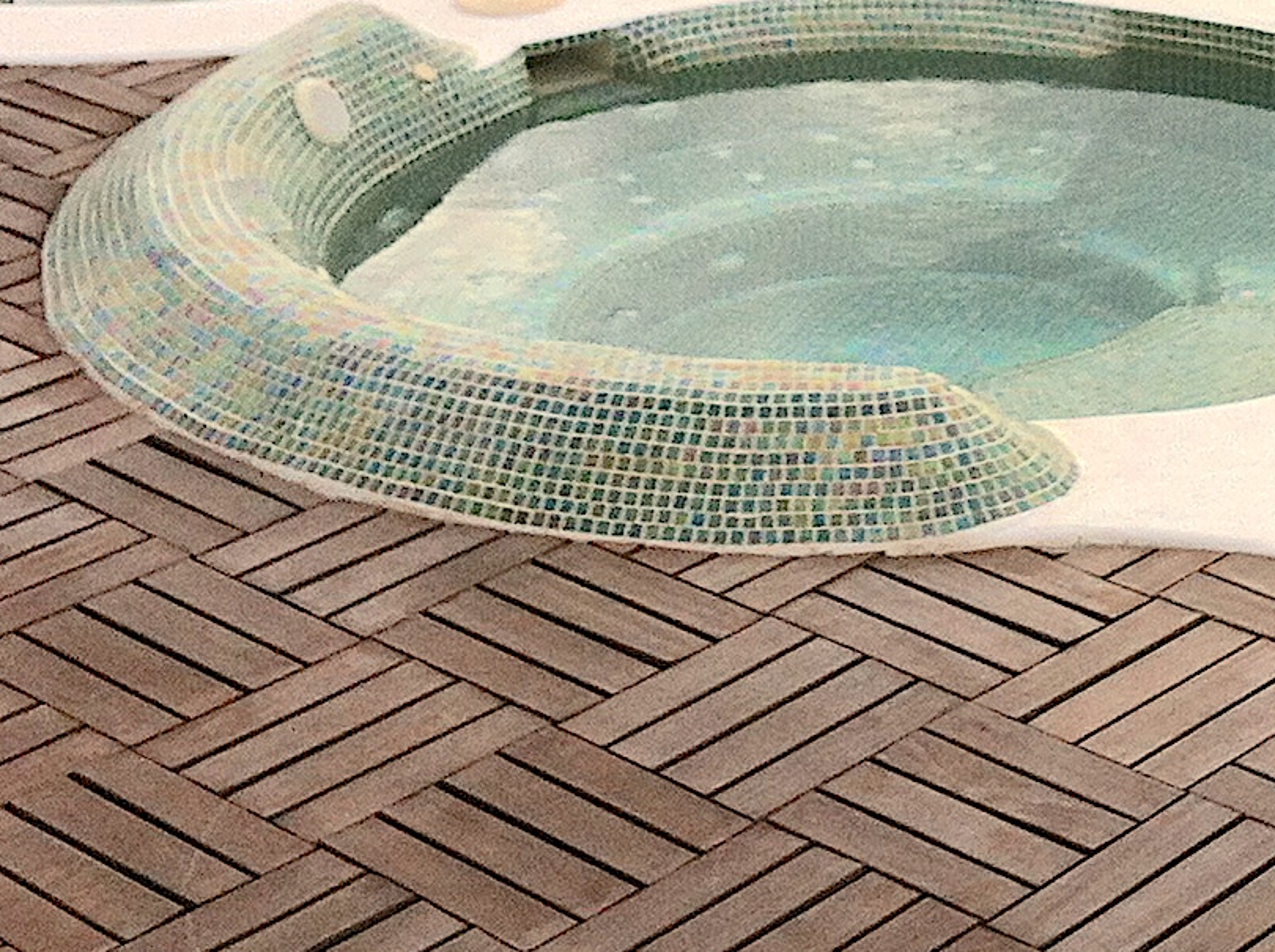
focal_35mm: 112
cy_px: -74
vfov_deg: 13.0
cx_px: 1462
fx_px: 4119
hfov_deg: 16.9
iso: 80
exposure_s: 1/1005
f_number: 2.8
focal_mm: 3.85
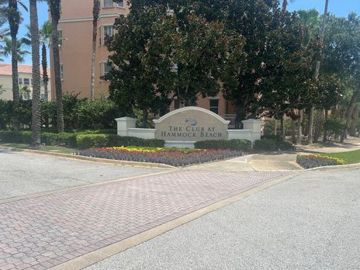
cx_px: 190
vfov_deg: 49.7
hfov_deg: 63.4
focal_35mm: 28
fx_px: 291
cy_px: 144
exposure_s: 1/5319
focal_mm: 5.7
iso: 50
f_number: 1.5
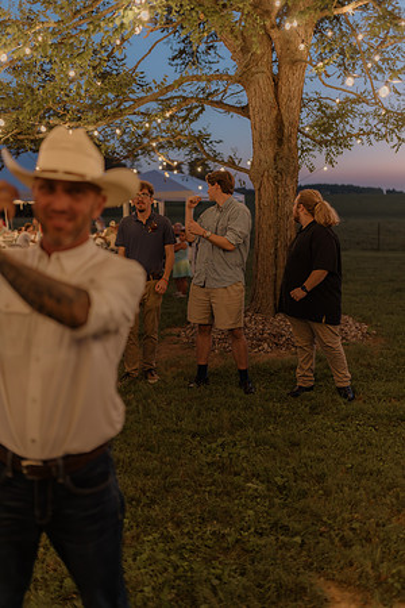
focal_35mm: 35
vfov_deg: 54.4
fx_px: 591
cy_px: 304
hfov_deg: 37.9
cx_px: 202
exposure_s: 1/125
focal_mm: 35
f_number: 1.4
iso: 1000
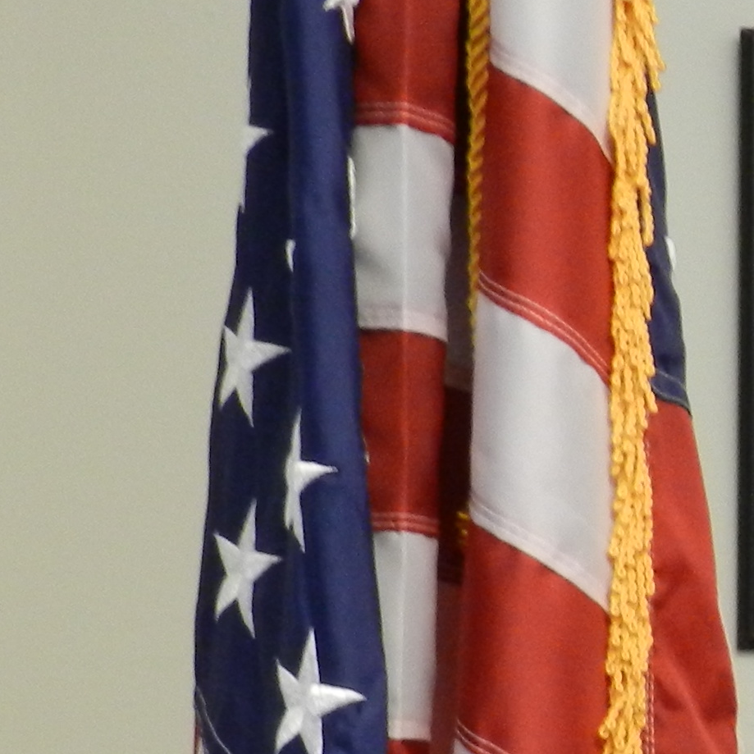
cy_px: 1061
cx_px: 1384
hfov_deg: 9.4
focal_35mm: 177
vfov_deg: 9.6
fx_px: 4362
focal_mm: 8.1
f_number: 4.2
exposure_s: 1/13
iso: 400
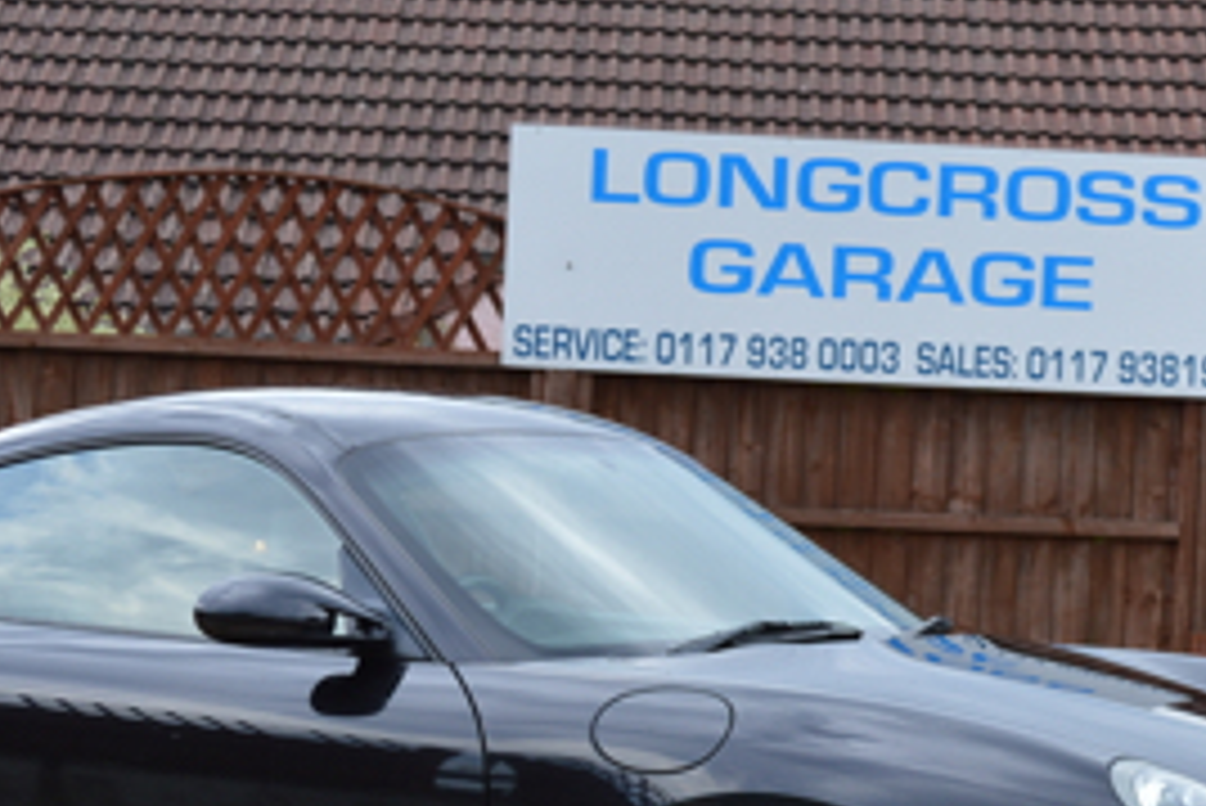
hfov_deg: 23.4
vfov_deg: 15.6
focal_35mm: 87
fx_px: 2916
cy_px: 669
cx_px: 590
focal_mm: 26
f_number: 5.6
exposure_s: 1/125
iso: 140
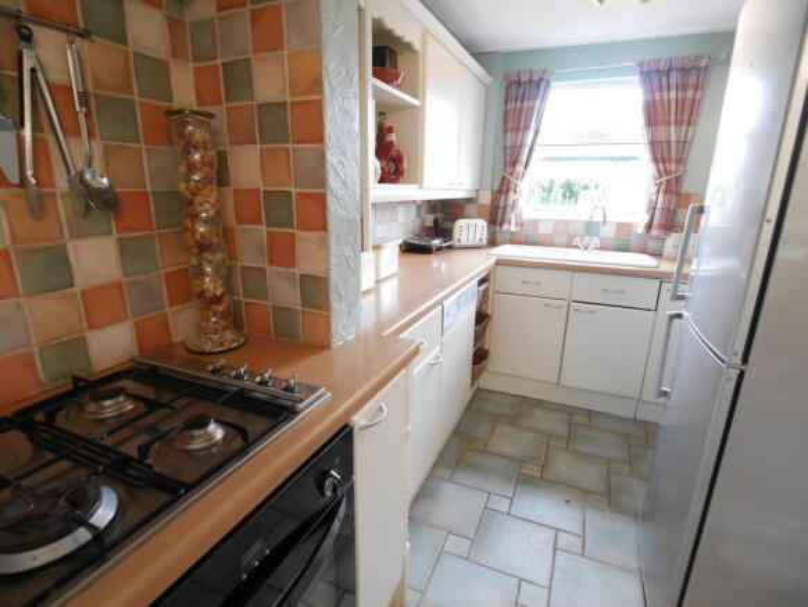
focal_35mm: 18
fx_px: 420
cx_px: 404
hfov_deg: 87.7
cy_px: 304
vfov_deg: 71.6
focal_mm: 9
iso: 1600
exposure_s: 1/60
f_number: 4
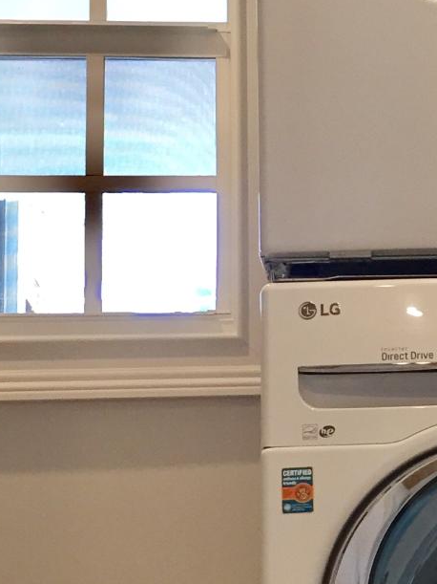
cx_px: 489
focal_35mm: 95
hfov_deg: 15.1
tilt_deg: +8.1
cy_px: 278
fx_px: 1600
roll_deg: +0.9
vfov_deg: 20.7
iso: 50
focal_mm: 4.15
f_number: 2.2
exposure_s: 1/30
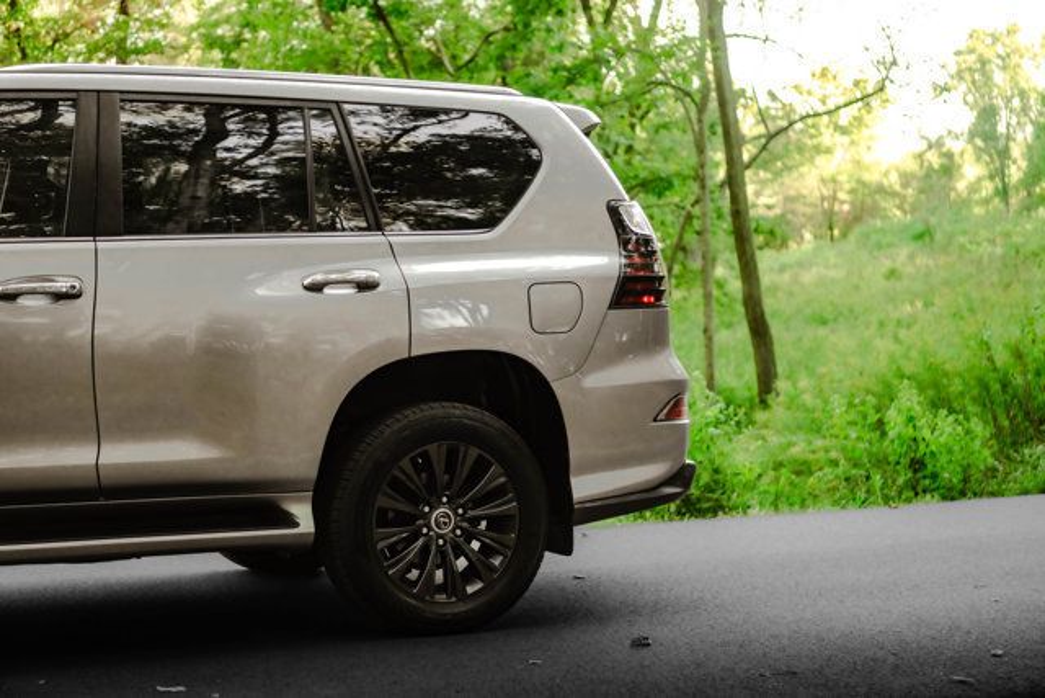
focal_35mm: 56
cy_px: 349
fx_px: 1626
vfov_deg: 24.2
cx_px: 522
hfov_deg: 35.6
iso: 640
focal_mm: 56
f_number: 2.8
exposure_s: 1/320
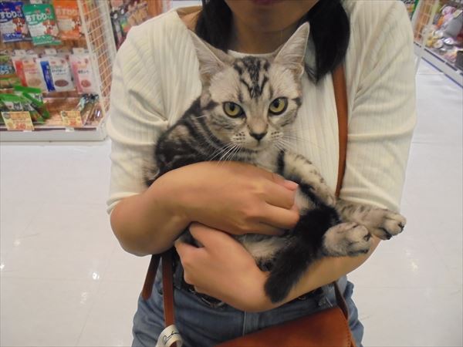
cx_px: 232
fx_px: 348
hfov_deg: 67.3
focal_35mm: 26
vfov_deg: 53.1
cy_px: 174
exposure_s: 1/125
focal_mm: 4.6
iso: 640
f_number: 3.5
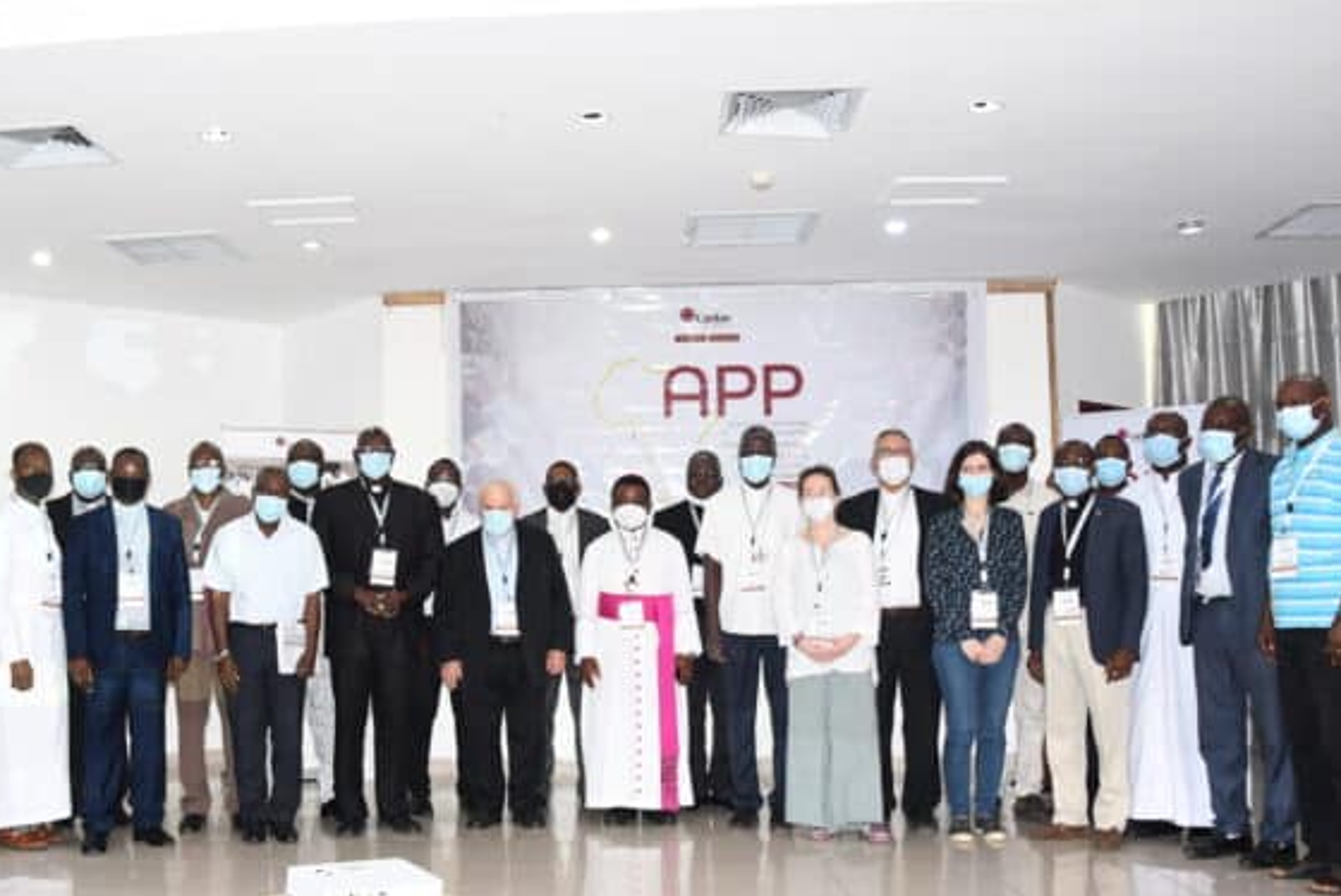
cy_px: 553
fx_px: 1379
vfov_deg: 35.8
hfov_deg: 51.2
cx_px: 489
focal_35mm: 37
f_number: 5
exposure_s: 1/60
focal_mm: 18
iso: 800
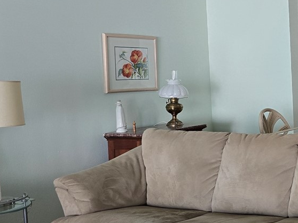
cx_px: 392
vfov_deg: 22.2
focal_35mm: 66
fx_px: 568
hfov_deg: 25.2
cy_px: 100
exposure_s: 1/180
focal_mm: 6.3
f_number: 1.7
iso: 160
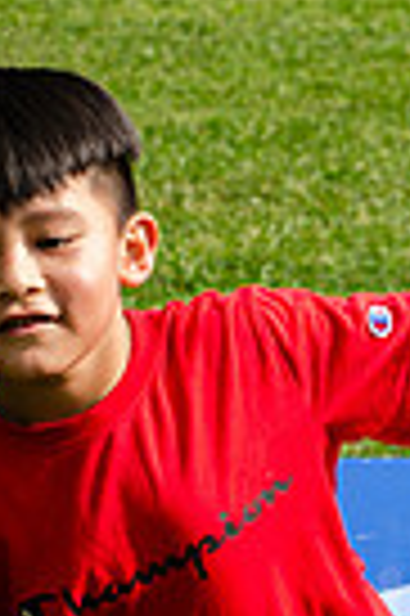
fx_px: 10258
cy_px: 427
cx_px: 68
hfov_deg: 2.3
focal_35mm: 599
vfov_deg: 3.4
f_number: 8
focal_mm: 122
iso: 100
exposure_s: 1/250
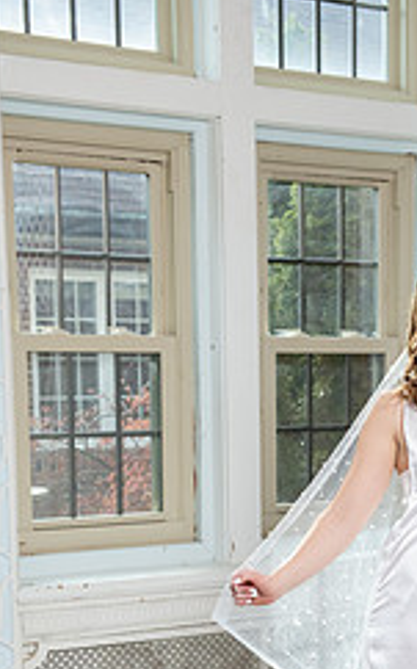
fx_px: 1657
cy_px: 600
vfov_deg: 22.3
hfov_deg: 14.2
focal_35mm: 91
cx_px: 384
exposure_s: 1/160
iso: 500
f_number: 5
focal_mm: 48
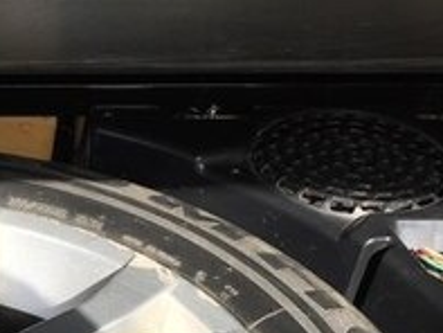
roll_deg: -3.8
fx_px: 1242
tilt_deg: -39.5
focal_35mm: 97
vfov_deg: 14.7
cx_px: -164
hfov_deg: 18.5
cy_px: 411
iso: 32
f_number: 2.2
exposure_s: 1/465
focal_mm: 4.15
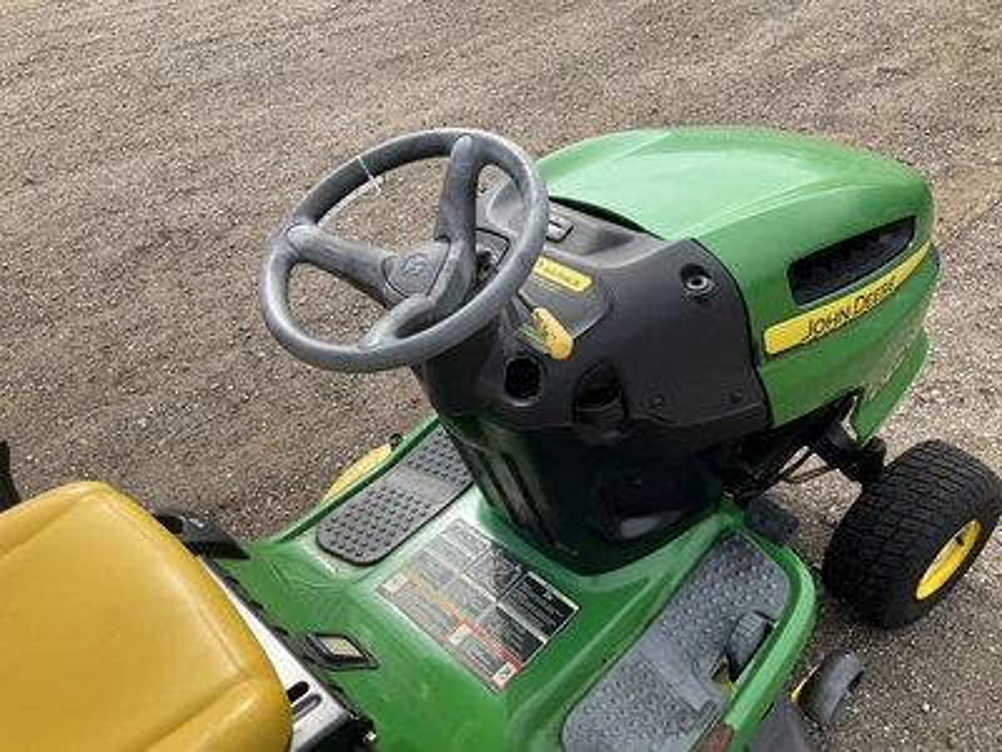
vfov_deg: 48.2
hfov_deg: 61.7
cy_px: 376
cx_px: 501
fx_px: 839
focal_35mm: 29
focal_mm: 3
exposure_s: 1/898
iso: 25
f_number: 1.8
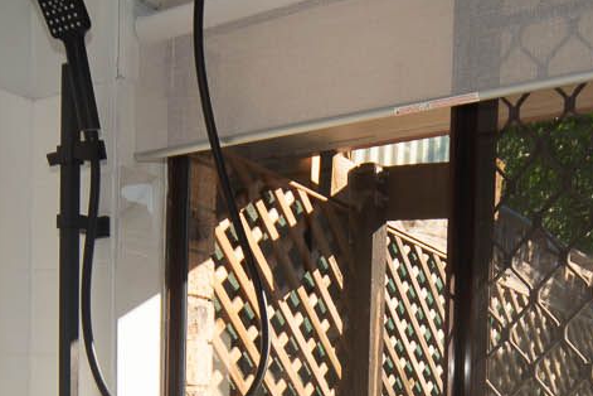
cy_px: 455
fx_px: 840
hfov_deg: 38.2
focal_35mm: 51
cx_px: 419
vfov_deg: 24.4
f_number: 7.1
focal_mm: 12
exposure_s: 1/200
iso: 100
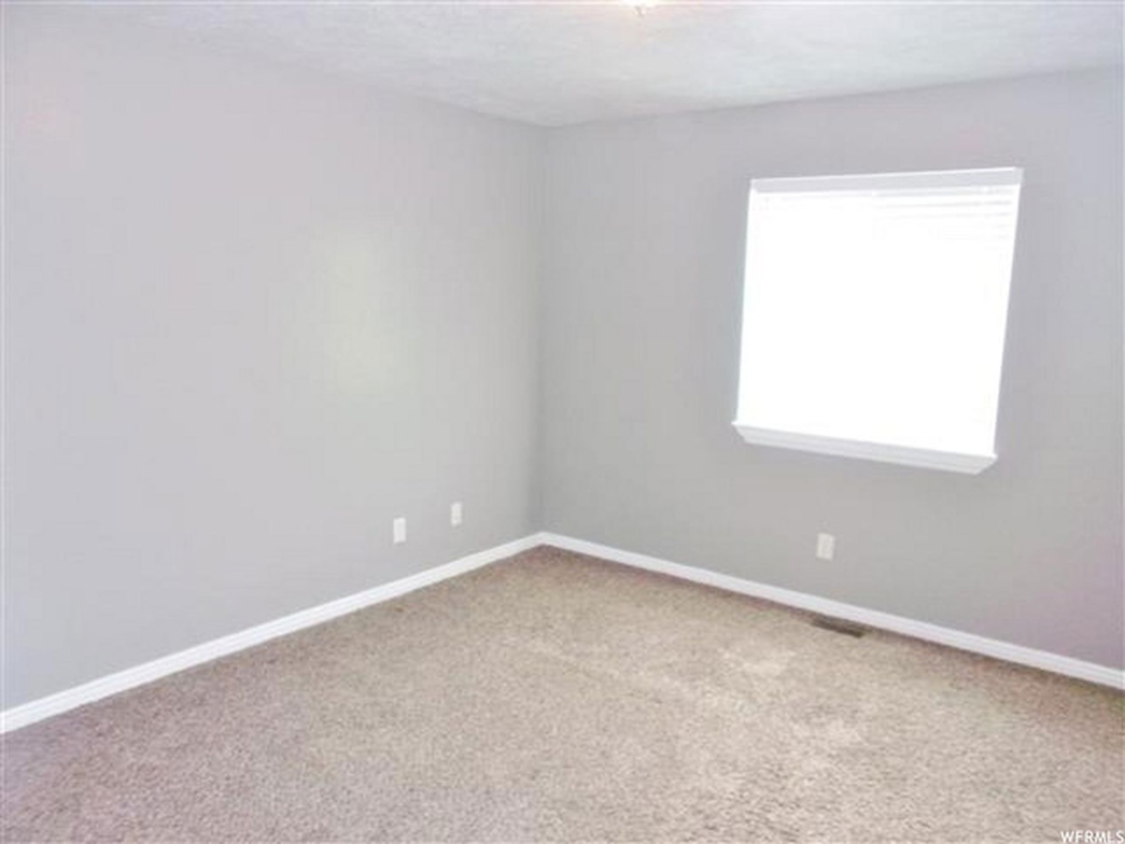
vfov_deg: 51.4
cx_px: 562
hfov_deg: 65.3
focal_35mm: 27
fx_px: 877
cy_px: 422
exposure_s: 1/34
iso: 320
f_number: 3
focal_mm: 4.9
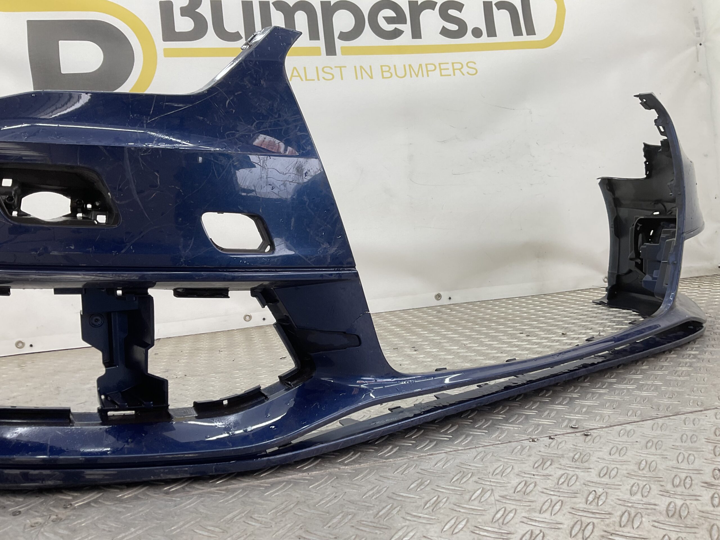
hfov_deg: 61.7
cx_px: 360
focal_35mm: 29
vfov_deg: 48.2
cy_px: 270
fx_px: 603
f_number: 1.8
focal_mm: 3
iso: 25
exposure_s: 1/120
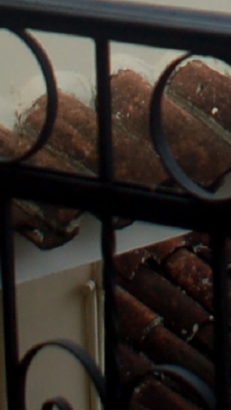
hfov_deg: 4.3
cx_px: 402
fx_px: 3082
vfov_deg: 7.3
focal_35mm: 283
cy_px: -447
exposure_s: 1/250
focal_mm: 28
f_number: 8
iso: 200
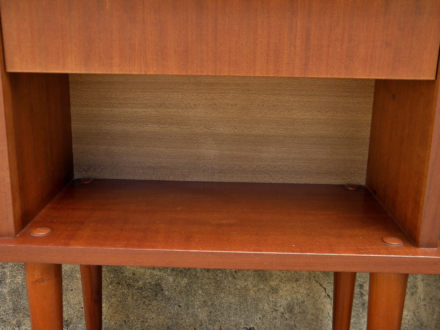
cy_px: 165
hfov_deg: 47.9
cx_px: 220
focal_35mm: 39
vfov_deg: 36.8
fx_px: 496
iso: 100
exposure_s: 1/40
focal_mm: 7.1
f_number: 3.8
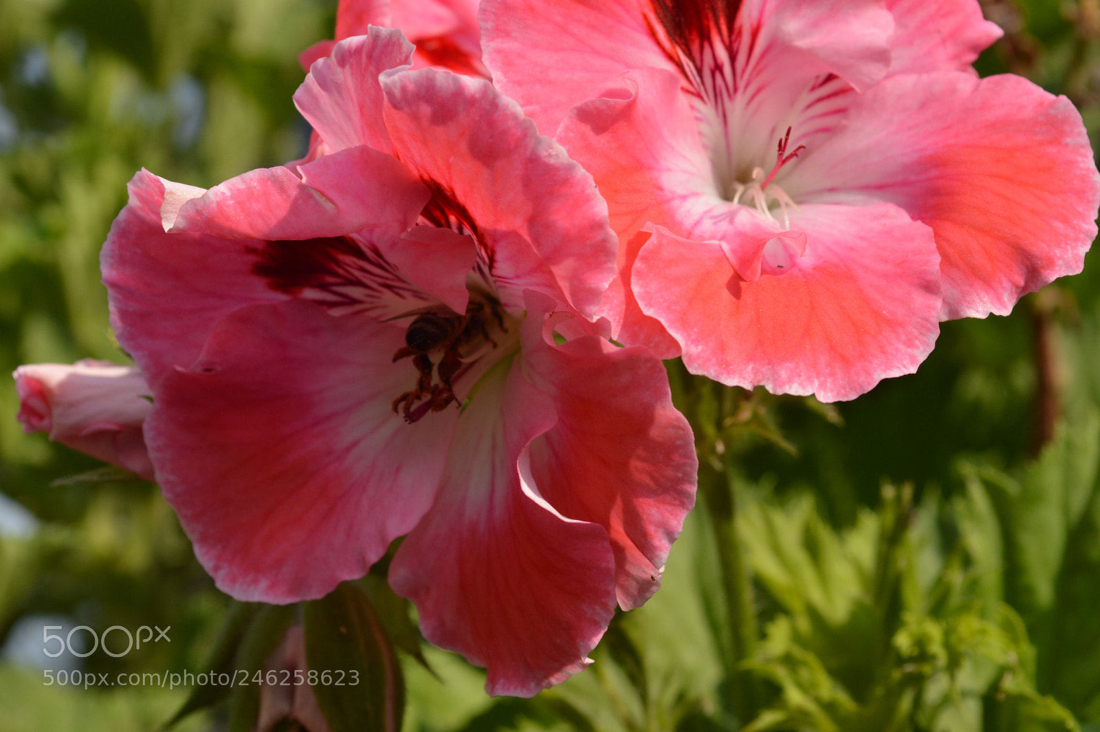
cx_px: 550
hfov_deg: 24.6
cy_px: 366
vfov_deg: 16.5
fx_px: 2519
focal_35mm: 82
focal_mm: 55
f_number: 11
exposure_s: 1/250
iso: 200
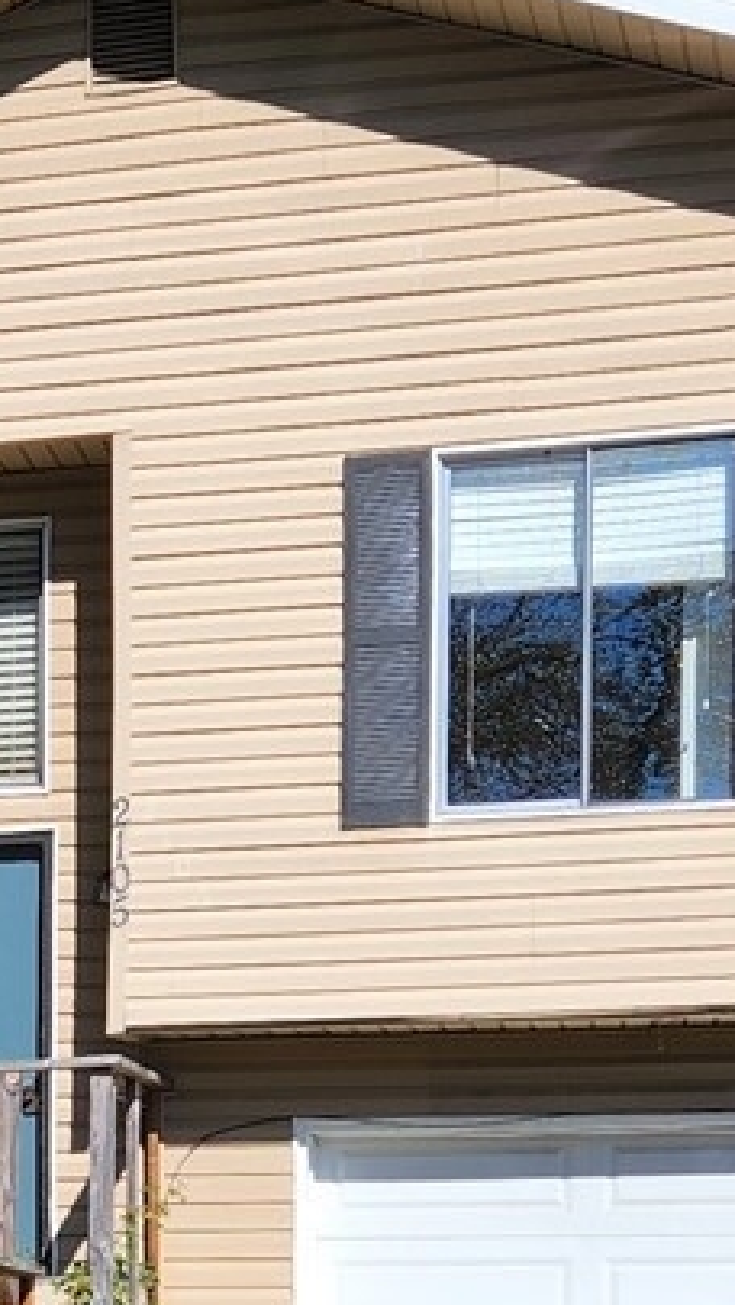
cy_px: 1485
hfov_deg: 11.8
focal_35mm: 99
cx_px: -271
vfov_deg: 20.4
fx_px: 3428
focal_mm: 5.4
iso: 20
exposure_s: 1/1770
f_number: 1.8
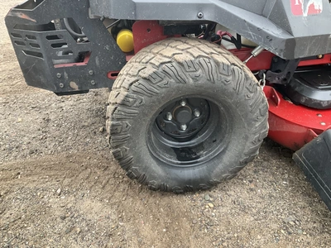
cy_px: 124
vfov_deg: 48.2
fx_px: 277
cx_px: 166
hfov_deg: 61.7
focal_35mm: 29
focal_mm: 3
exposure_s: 1/122
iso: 64
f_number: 1.8
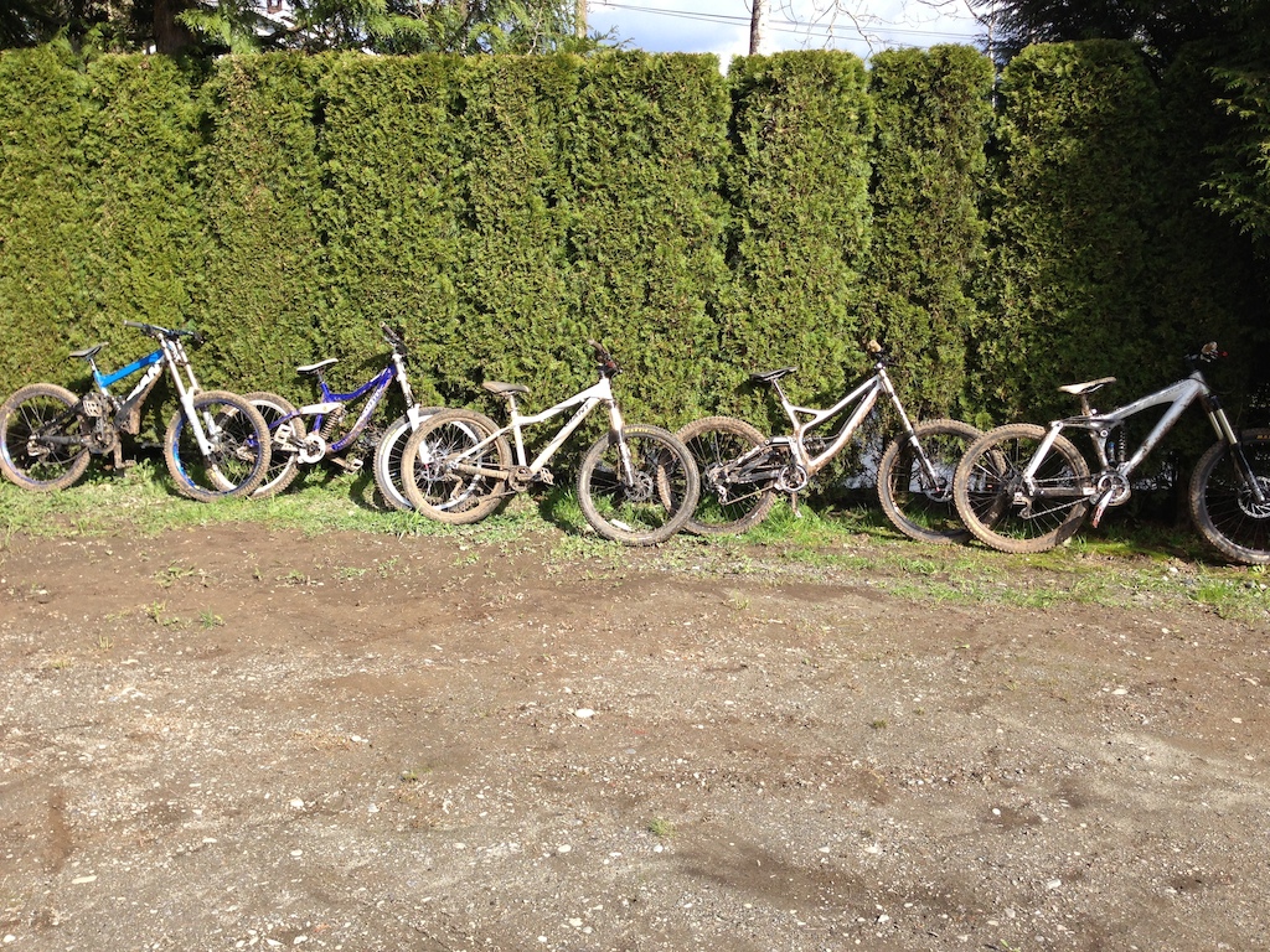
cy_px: 476
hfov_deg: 55.4
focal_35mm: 33
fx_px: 1211
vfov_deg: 42.9
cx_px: 635
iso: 50
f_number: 2.4
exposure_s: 1/695
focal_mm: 4.13
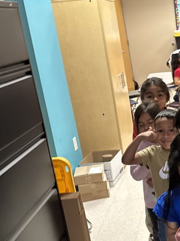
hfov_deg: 22.9
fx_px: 410
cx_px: 213
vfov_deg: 32.7
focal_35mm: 59
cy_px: 134
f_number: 1.78
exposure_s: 1/60
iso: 400
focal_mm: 6.76
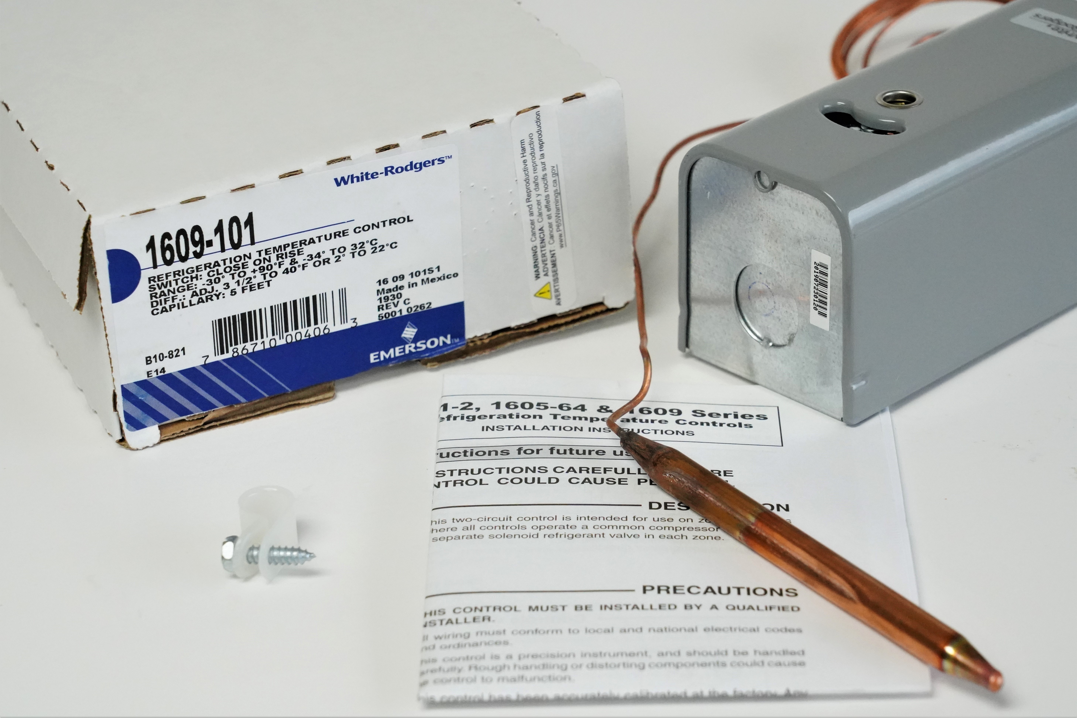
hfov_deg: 19.5
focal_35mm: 105
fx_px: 3141
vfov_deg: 13.0
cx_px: 538
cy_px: 359
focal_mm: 105
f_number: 11
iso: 12800
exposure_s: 1/400
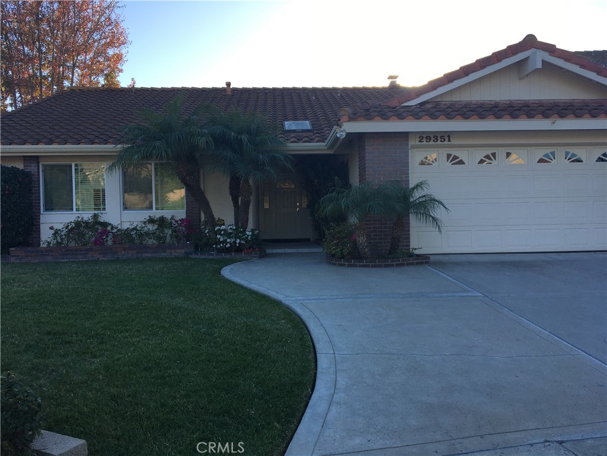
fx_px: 509
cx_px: 304
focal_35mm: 29
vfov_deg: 48.2
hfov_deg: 61.7
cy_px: 228
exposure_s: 1/587
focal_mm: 4.15
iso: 25
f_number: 2.2
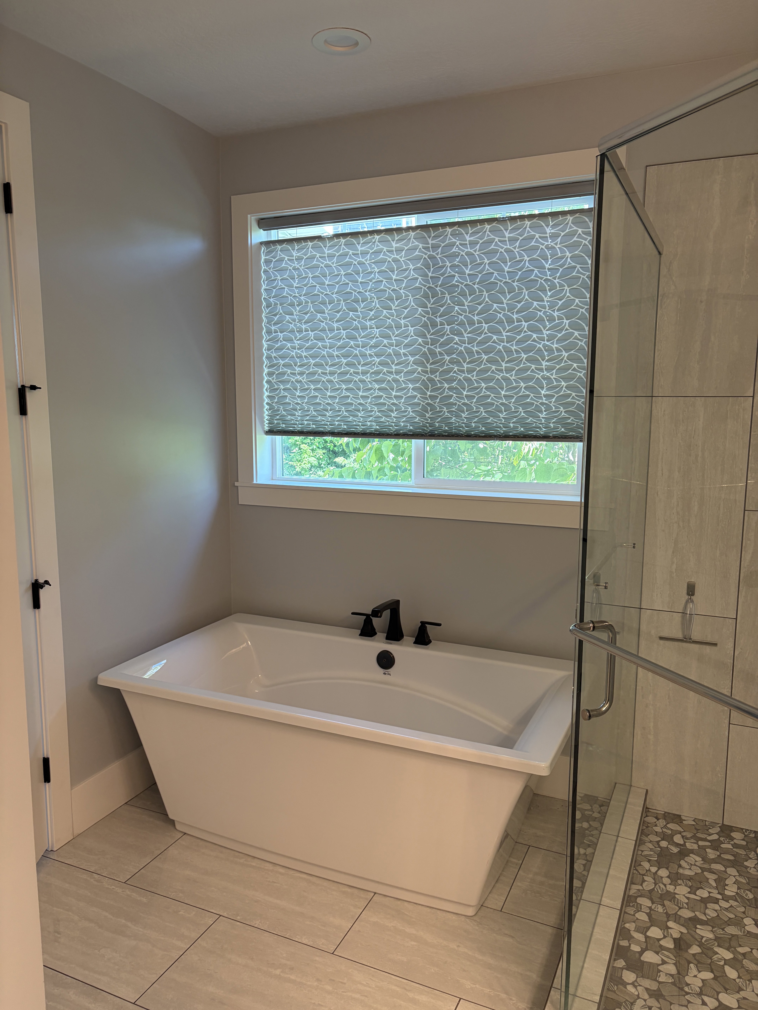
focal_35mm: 26
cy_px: 505
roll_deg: -0.5
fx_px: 759
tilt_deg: -7.5
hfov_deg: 53.1
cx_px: 379
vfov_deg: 67.3
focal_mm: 5.96
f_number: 1.6
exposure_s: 1/120
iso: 100
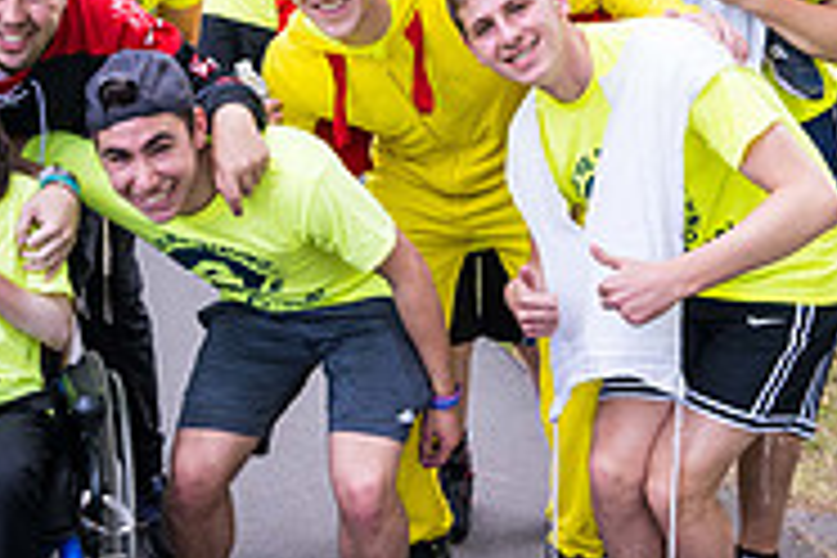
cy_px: 155
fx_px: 1488
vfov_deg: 21.1
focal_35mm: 64
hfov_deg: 31.1
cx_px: 256
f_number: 4
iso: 560
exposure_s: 1/500
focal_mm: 20.5
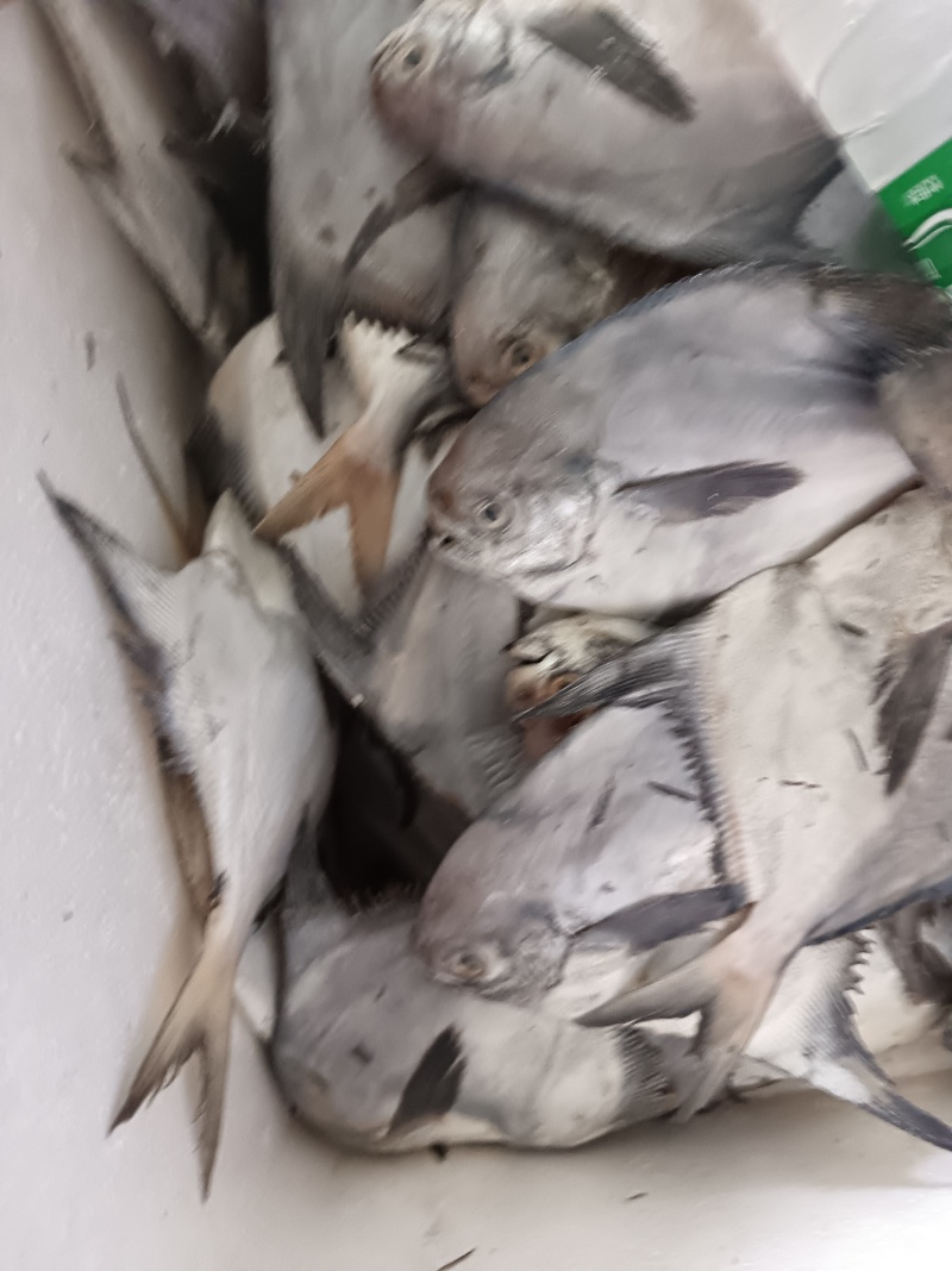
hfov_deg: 51.3
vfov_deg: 65.3
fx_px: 991
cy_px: 636
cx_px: 476
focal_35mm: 27
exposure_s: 1/33.3
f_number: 1.8
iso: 3030
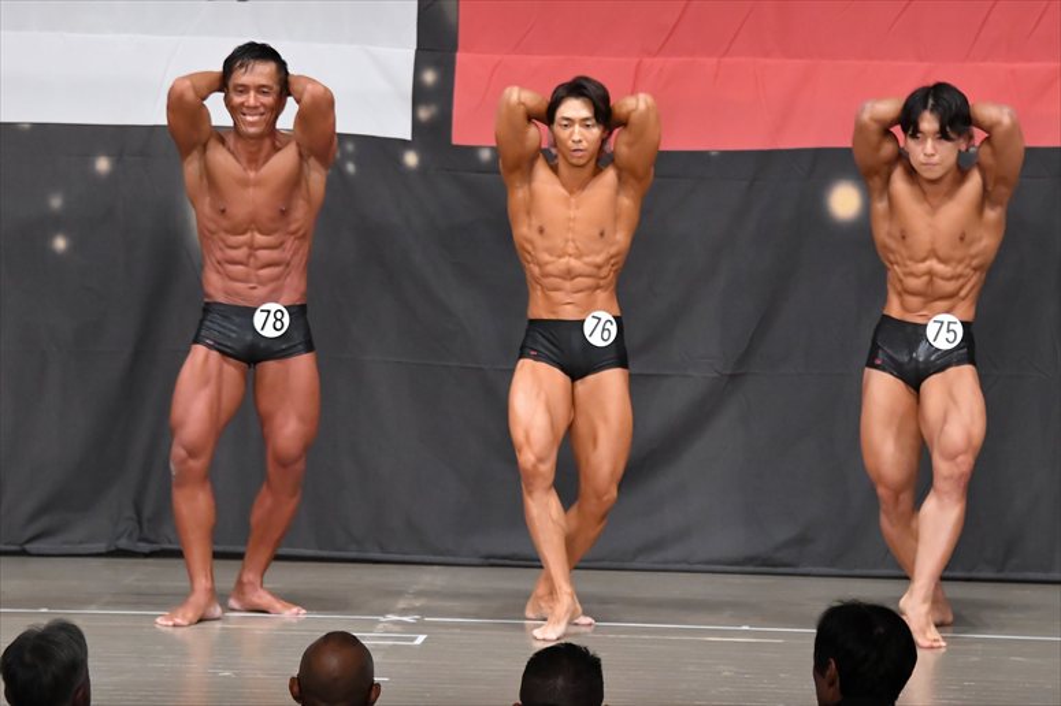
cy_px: 353
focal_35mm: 217
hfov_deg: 9.5
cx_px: 530
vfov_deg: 6.3
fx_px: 6392
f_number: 5.6
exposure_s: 1/400
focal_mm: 145
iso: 6400
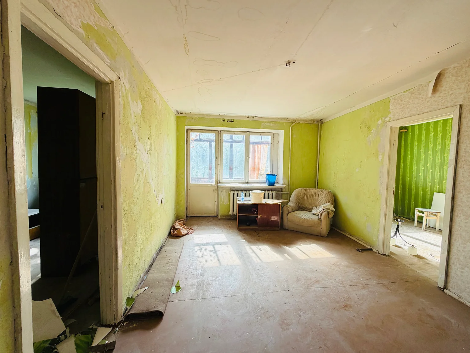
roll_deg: -2.0
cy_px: 174
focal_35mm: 15
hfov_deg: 98.1
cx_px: 242
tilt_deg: -2.6
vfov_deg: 81.8
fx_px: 204
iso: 64
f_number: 2.2
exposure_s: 1/121
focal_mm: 2.22
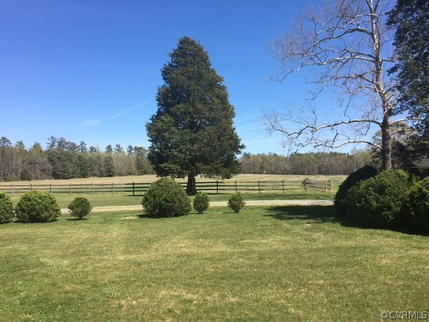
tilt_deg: +3.0
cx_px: 214
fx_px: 359
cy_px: 161
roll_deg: +0.8
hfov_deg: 61.7
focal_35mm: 29
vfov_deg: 48.2
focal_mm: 4.15
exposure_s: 1/1304
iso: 25
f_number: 2.2
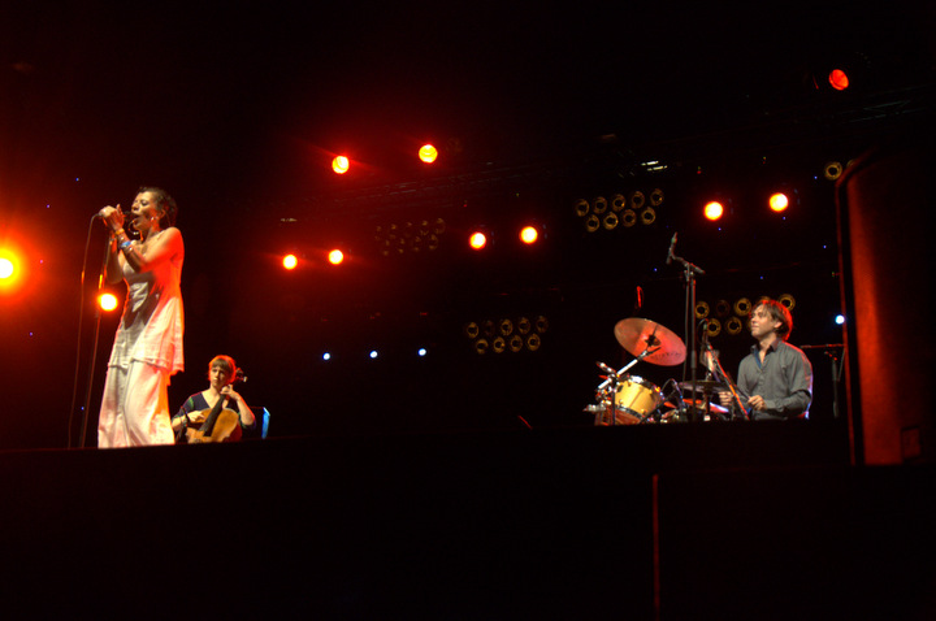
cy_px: 310
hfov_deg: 43.7
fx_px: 1168
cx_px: 468
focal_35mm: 45
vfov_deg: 29.8
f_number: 4.2
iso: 3200
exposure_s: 1/200
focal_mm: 30
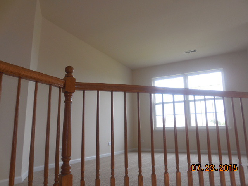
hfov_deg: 67.3
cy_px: 93
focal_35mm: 26
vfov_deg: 53.1
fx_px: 186
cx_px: 124
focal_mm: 4.6
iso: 125
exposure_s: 1/80
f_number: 3.5
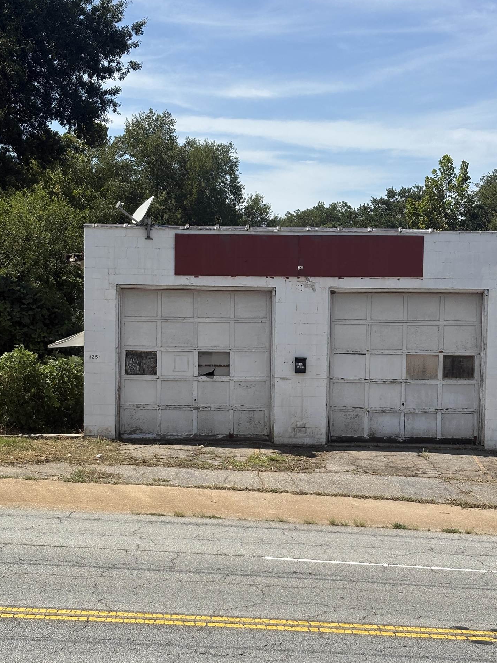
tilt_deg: -3.6
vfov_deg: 30.7
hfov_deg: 23.3
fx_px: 1206
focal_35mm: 63
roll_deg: -1.1
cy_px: 371
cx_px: 254
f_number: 1.6
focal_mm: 5.96
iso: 32
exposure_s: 1/3636
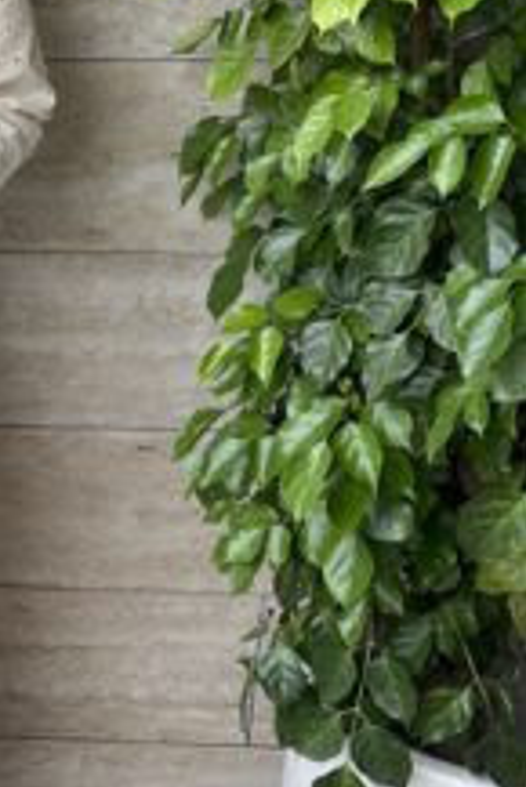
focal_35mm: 67
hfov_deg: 18.3
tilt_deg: -21.1
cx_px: -232
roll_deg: +0.5
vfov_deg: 30.0
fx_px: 1466
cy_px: 326
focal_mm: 5.1
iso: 40
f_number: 1.6
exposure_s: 1/121
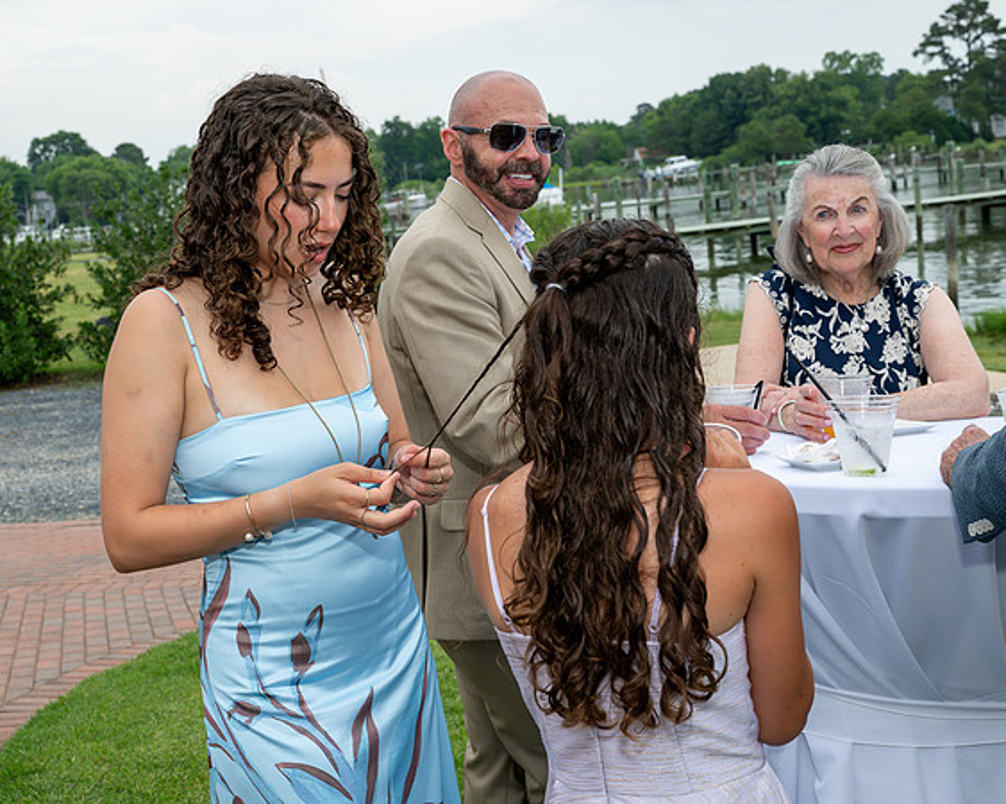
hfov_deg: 40.3
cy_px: 386
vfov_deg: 33.0
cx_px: 378
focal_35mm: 46
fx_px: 1359
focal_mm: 39
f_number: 8
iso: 400
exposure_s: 1/250
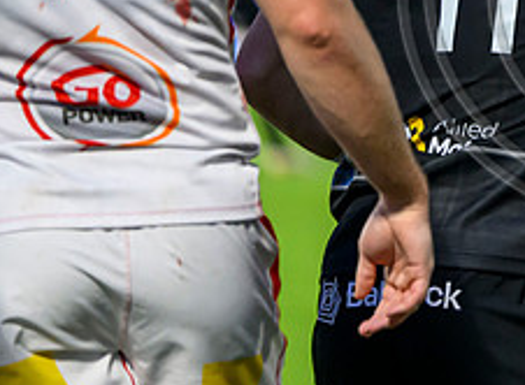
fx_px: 8717
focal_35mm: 579
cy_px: -88
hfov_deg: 3.4
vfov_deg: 2.5
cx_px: 811
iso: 3200
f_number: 3.2
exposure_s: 1/1000
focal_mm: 185
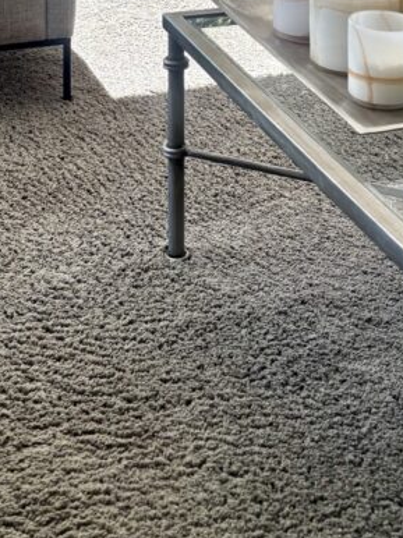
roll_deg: -1.5
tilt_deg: -9.0
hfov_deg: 21.3
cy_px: -146
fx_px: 1072
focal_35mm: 69
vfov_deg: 24.8
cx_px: 218
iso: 50
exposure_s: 1/736
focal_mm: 5.96
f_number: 1.6
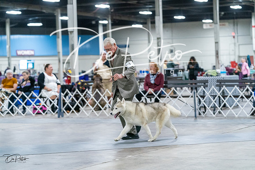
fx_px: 758
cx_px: 128
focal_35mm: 107
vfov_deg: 12.8
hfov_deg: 19.1
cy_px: 85
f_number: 3.5
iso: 6400
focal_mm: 107
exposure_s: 1/200
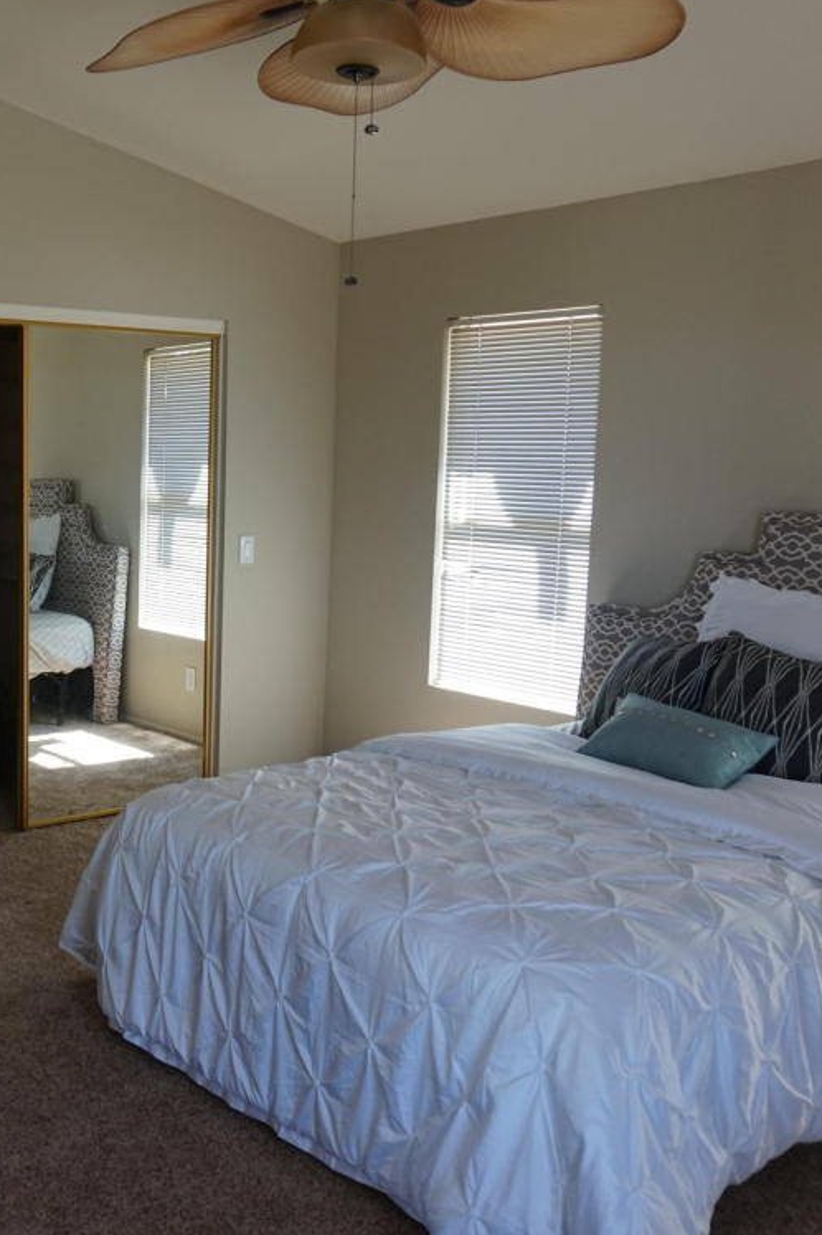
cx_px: 115
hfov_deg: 34.3
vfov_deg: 51.9
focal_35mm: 37
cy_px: 616
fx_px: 1268
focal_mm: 16
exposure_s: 1/160
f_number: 4
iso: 640
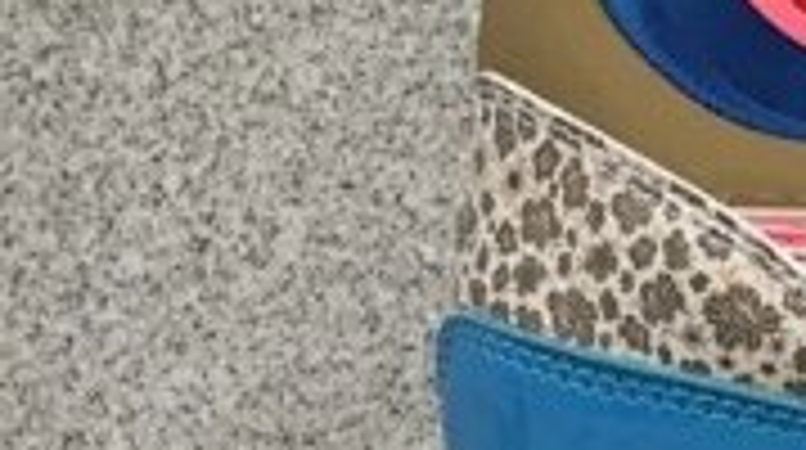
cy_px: 698
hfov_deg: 15.4
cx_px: 1436
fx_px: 2582
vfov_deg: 9.6
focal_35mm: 121
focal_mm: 3.3
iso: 25
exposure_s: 1/205
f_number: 2.4
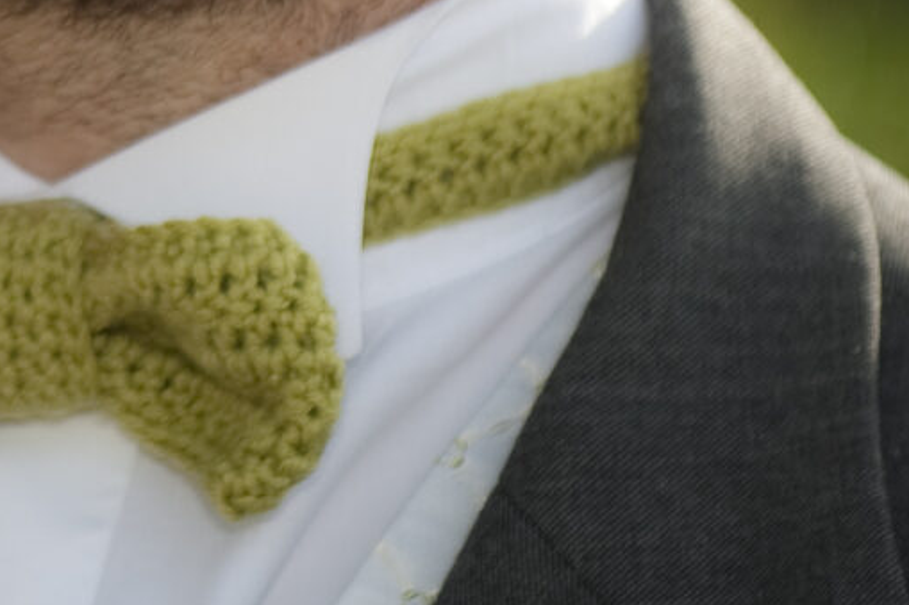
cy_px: -354
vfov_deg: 4.1
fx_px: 8380
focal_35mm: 332
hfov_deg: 6.2
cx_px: -275
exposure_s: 1/1250
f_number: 3.2
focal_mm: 66
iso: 200
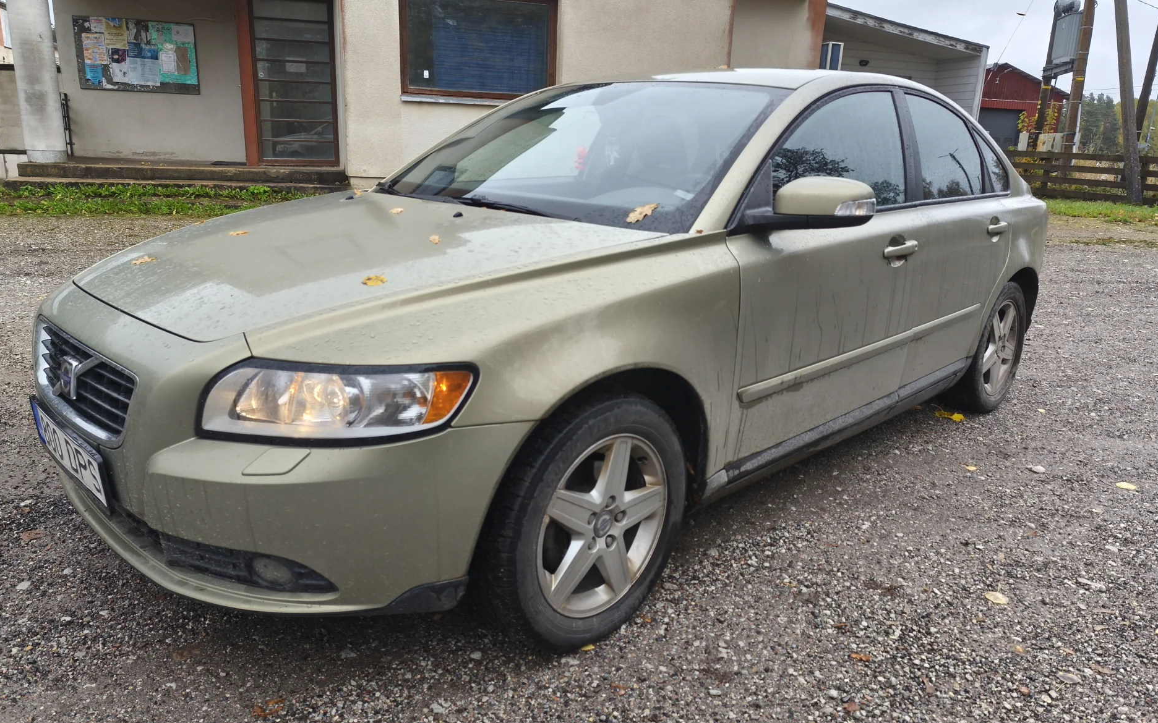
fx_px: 789
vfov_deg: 49.3
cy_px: 366
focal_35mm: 25
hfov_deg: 72.5
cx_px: 581
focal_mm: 6.14
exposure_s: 1/99.9
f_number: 1.65
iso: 100
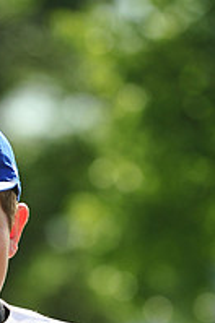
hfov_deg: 2.5
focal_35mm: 540
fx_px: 4854
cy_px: 380
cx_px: -49
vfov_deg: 3.8
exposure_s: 1/2000
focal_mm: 185
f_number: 4.5
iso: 320
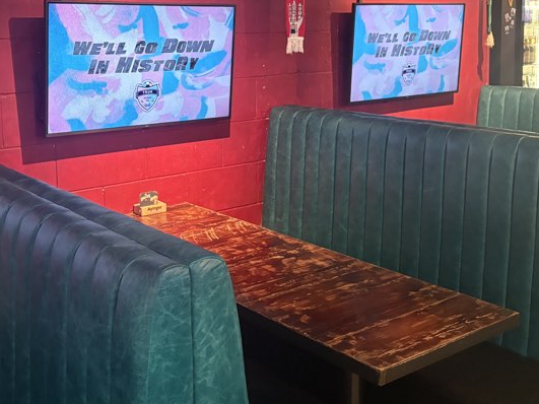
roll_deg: +1.7
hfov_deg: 40.3
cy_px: 112
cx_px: 220
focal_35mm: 47
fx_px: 732
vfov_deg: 30.5
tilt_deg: -5.6
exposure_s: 1/33
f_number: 1.6
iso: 500
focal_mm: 5.96
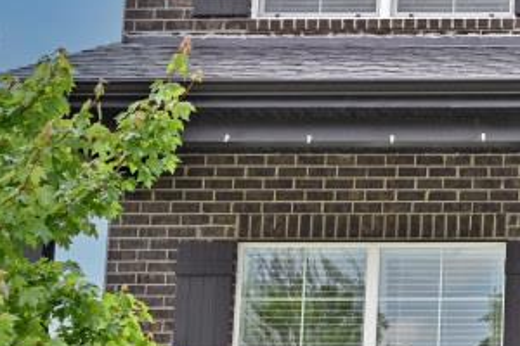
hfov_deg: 12.6
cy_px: 182
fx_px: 2166
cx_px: 908
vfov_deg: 9.1
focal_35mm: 150
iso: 100
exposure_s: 1/400
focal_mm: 30
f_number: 7.1
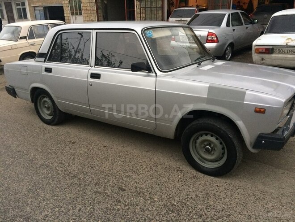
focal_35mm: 29
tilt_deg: -21.5
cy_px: 111
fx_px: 247
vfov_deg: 48.2
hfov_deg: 61.7
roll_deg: +0.5
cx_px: 148
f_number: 2.2
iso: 80
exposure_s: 1/33
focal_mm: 4.15
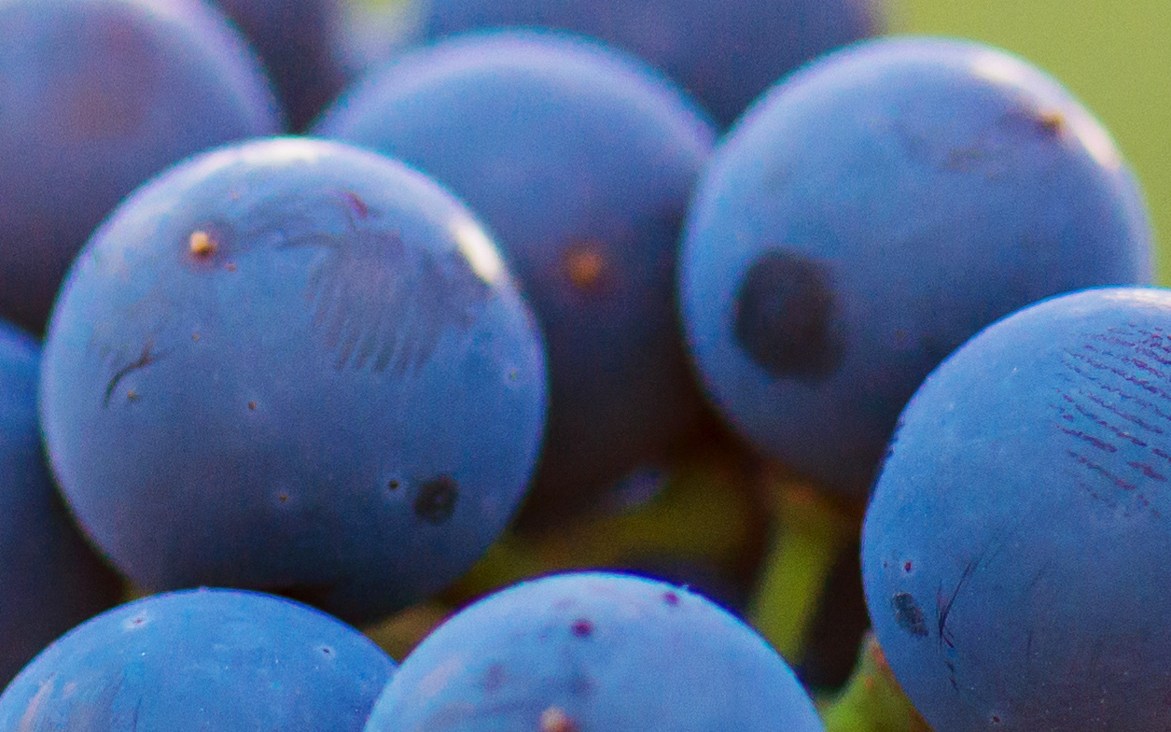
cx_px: 78
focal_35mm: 628
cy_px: 445
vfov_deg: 2.1
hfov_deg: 3.3
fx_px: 20039
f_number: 3.5
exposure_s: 1/250
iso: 1000
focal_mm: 105
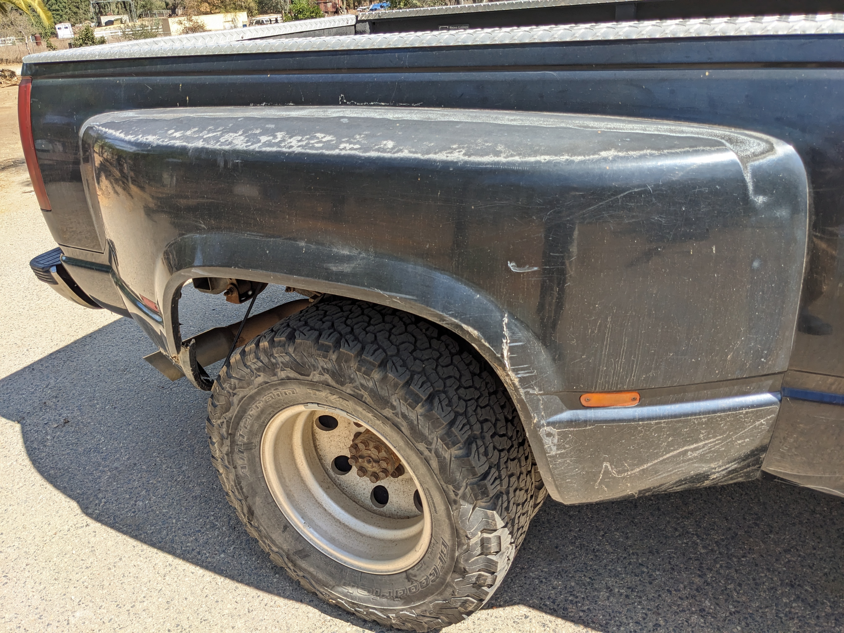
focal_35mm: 27
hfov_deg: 65.3
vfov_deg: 51.4
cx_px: 422
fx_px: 658
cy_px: 316
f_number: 1.73
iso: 46
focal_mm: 4.38
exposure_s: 1/939
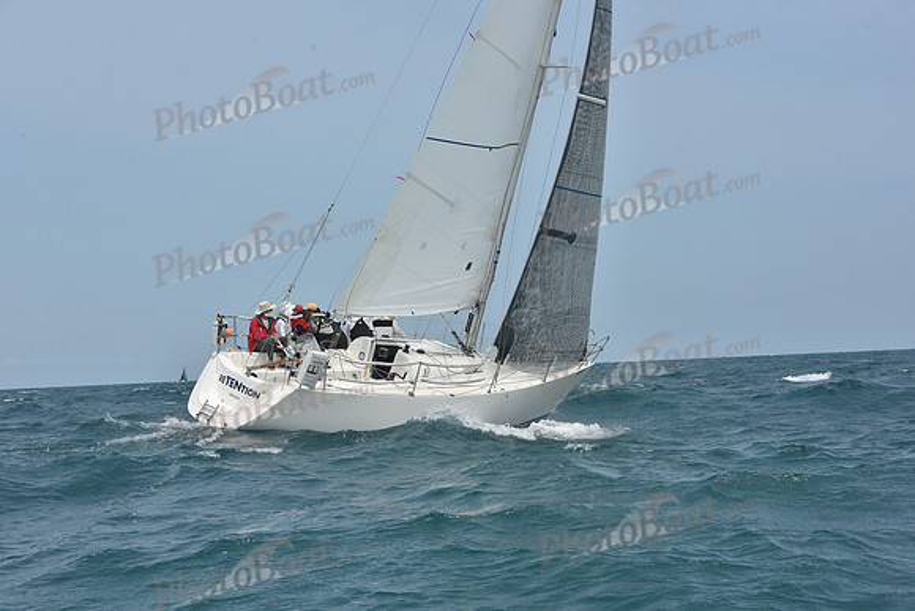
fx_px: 1779
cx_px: 458
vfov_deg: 19.5
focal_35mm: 70
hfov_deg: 28.8
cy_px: 306
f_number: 11
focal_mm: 70
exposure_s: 1/800
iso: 250
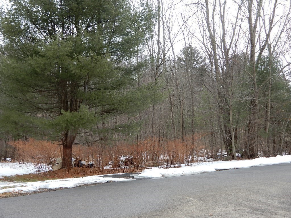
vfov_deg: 29.1
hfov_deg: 38.2
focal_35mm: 50
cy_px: 109
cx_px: 146
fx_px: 420
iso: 80
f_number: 4
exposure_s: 1/100
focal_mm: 8.9
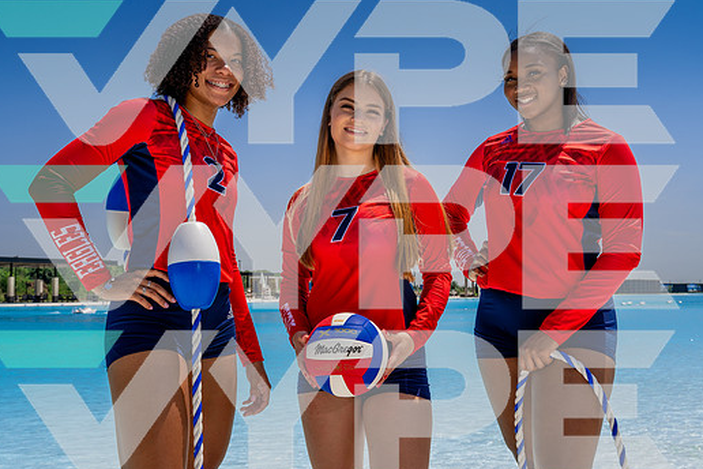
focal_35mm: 45
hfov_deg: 43.6
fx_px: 879
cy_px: 238
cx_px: 332
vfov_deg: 29.9
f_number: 11
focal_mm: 40
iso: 100
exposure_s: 1/250
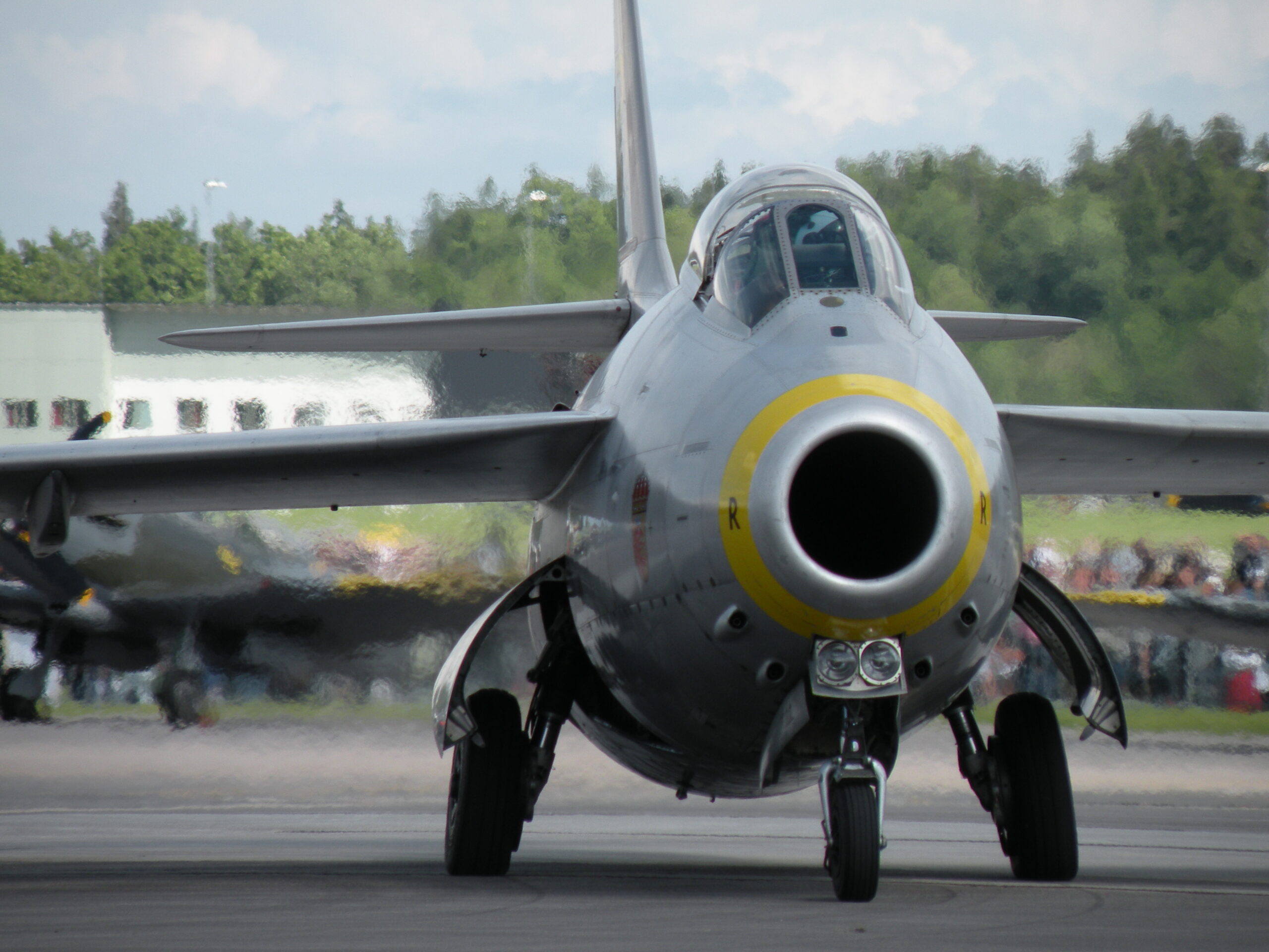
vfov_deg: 3.1
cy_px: 476
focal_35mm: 486
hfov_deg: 4.1
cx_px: 634
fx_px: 17816
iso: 64
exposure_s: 1/335
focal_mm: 84.2
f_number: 5.6
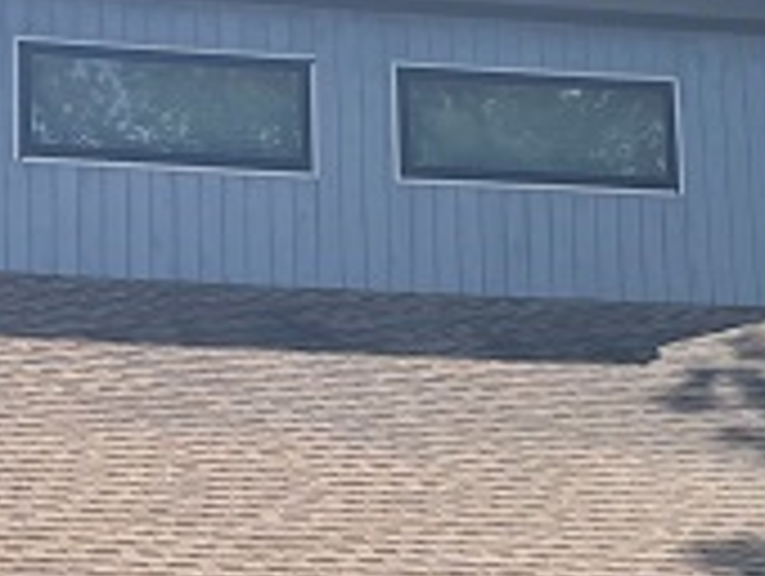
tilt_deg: +12.3
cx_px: 14
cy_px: 576
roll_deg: -0.2
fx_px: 2700
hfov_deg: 15.8
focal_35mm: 122
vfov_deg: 12.0
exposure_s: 1/2747
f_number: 1.6
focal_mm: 4.2
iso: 32
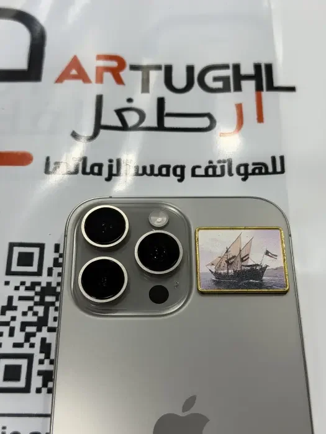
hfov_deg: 30.3
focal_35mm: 48
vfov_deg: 39.7
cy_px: 217
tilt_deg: -62.3
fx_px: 603
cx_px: 163
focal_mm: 6.76
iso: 64
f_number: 1.78
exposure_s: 1/100
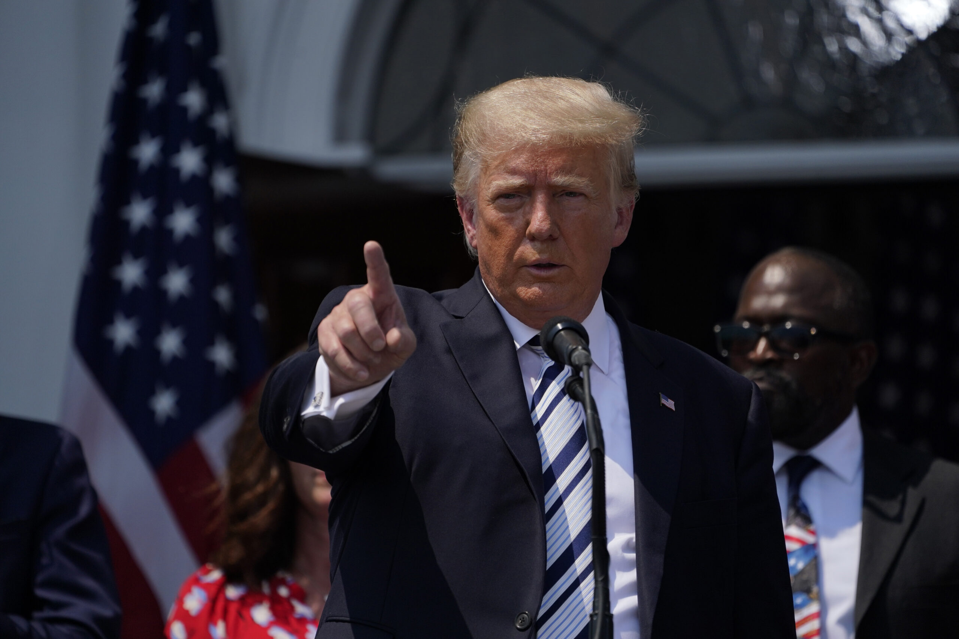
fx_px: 10655
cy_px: 320
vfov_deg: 3.4
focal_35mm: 400
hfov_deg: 5.2
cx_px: 480
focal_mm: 400
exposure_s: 1/4000
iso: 400
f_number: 5.6
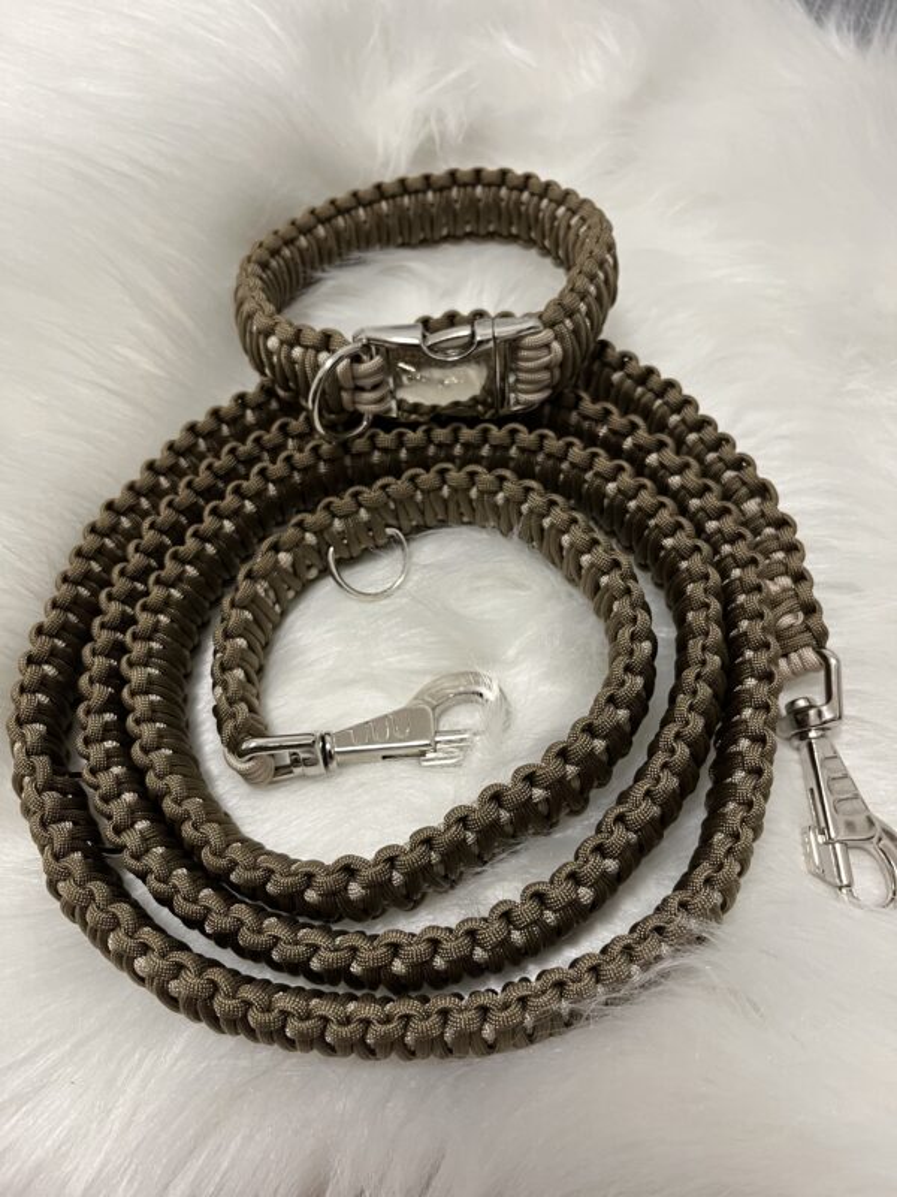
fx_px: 898
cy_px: 598
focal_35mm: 26
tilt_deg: -57.6
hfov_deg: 53.1
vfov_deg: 67.3
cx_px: 448
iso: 250
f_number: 1.6
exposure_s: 1/50
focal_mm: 5.1
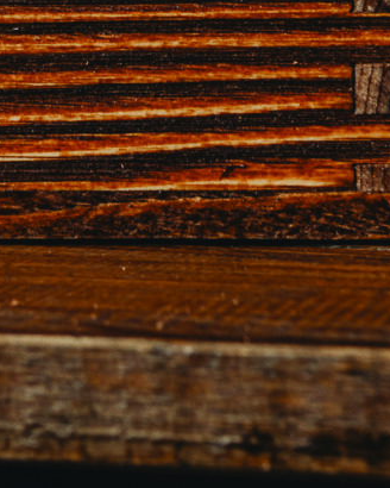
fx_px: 5497
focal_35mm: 381
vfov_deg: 5.0
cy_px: -454
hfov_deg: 4.0
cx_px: -233
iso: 64
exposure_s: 1/125
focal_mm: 65
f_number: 7.1
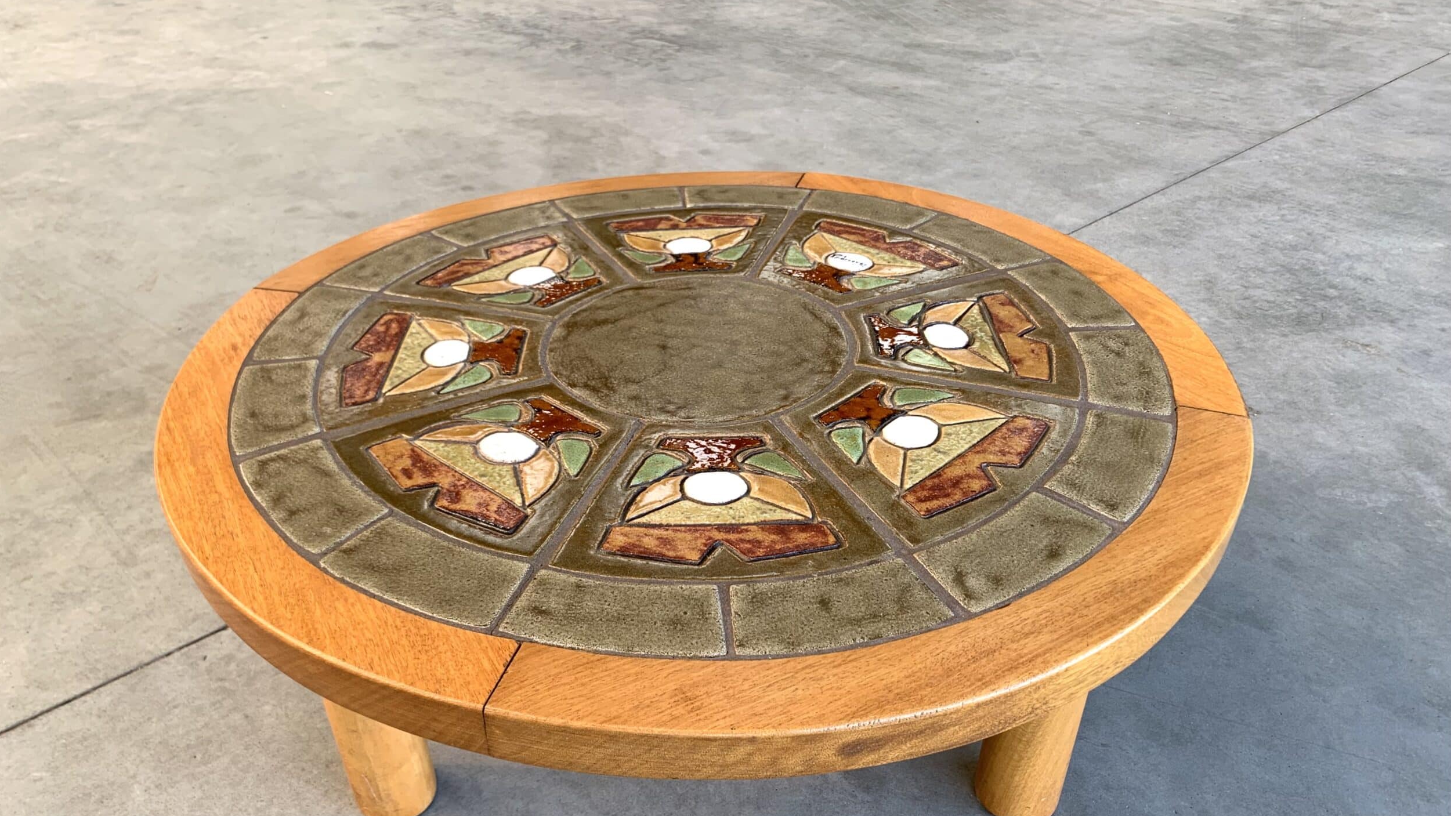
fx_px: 1116
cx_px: 711
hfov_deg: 66.1
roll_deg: +1.6
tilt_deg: -34.8
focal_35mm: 29
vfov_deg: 40.0
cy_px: 485
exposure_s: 1/122
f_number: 1.8
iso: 40
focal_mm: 4.25
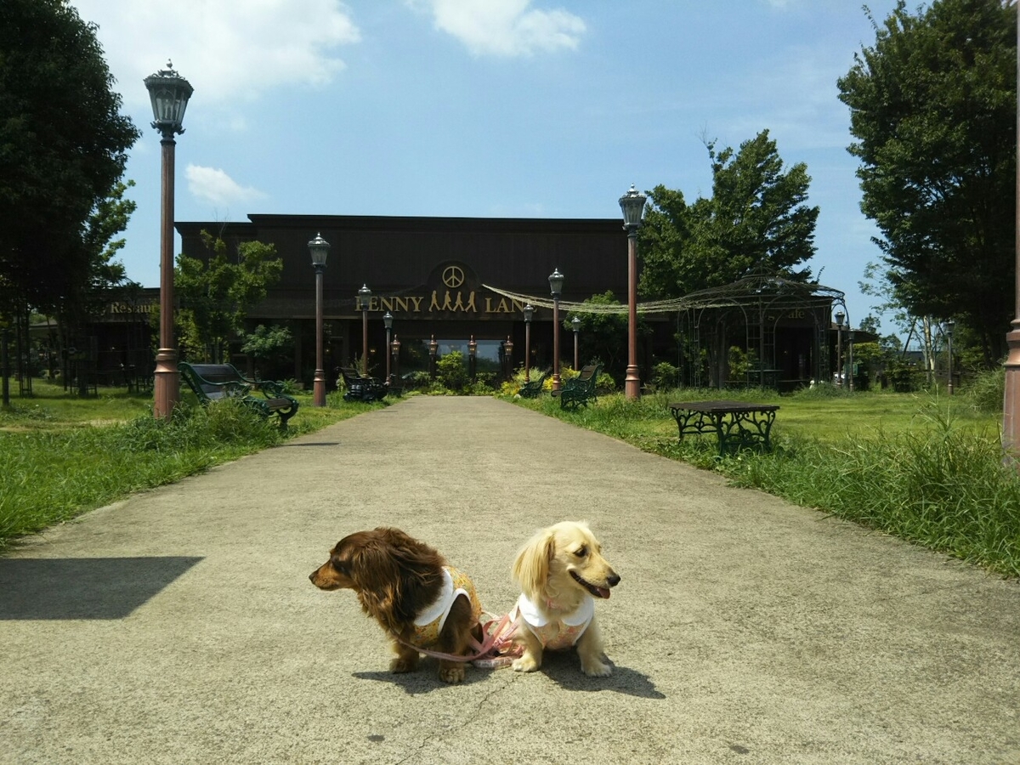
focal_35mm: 30
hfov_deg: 60.0
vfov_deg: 46.8
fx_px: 884
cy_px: 382
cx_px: 510
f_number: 2.2
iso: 25
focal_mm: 4
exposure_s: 1/1187
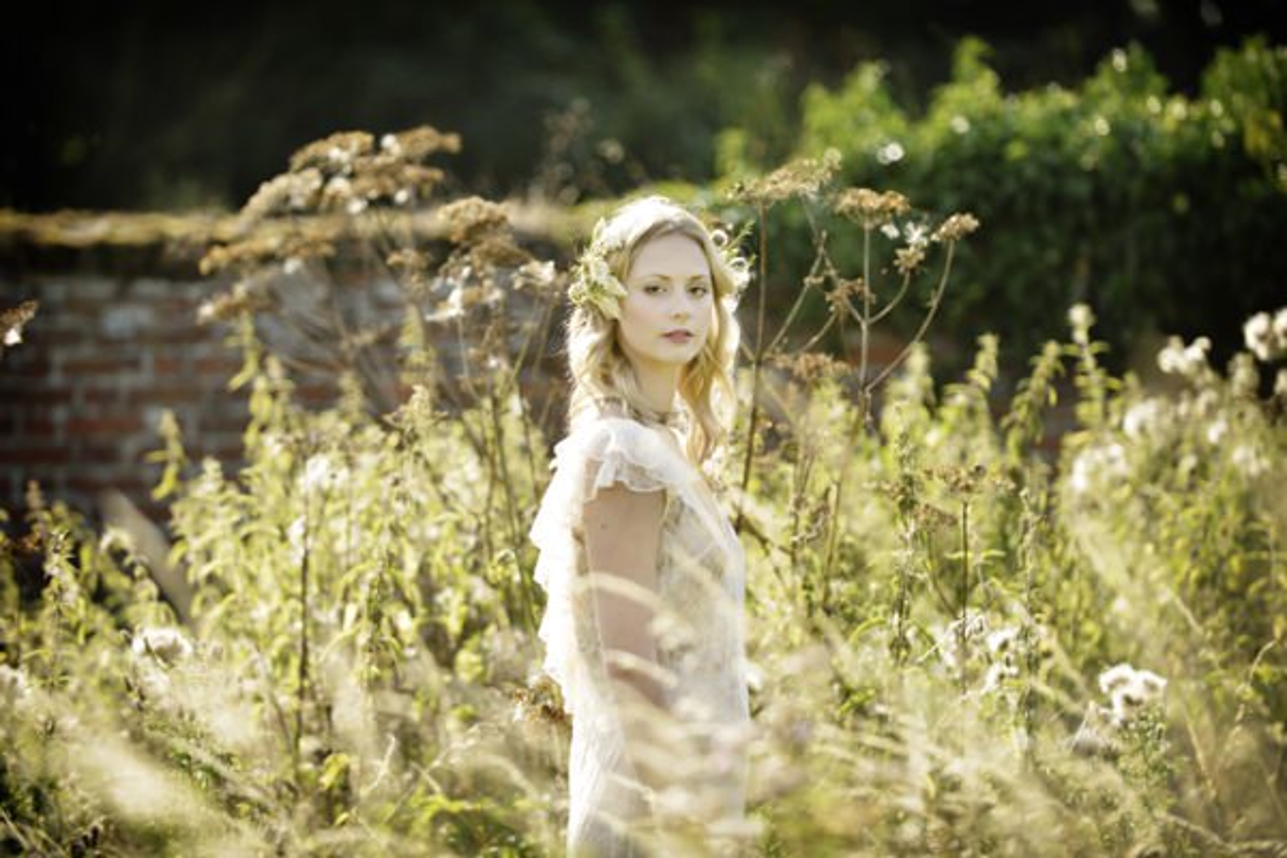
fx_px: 5362
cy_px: 429
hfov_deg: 13.7
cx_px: 644
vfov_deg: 9.1
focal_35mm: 150
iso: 160
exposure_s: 1/500
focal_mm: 150
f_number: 10
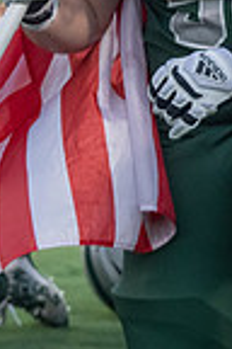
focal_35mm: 333
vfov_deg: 6.1
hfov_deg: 4.0
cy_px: -100
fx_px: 3219
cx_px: 675
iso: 2000
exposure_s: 1/1250
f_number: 4
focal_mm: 70
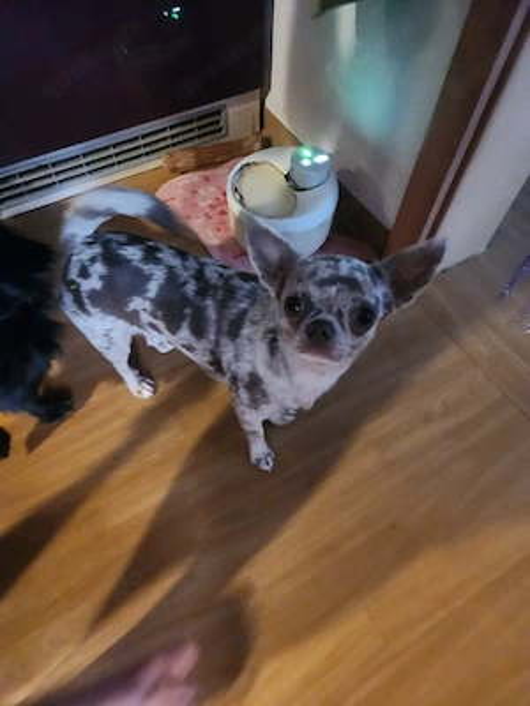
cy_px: 353
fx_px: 470
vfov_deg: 73.9
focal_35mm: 23
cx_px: 265
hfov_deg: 58.9
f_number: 1.8
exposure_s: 1/25.1
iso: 1600
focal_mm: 5.4
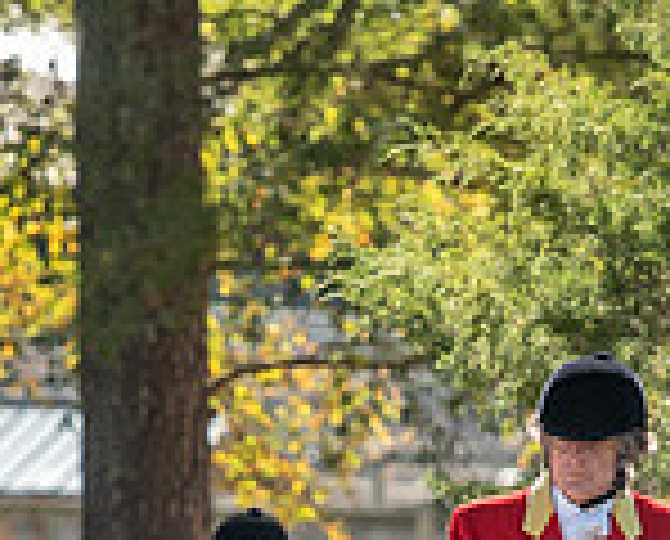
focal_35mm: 671
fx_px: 13340
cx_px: 88
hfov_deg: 2.9
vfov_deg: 2.3
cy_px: 905
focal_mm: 165
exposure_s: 1/320
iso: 200
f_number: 4
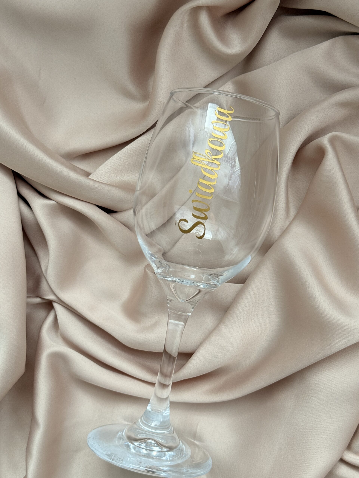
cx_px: 180
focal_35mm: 48
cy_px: 239
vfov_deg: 39.7
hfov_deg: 30.3
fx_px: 664
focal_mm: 6.76
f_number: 1.78
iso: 100
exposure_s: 1/94
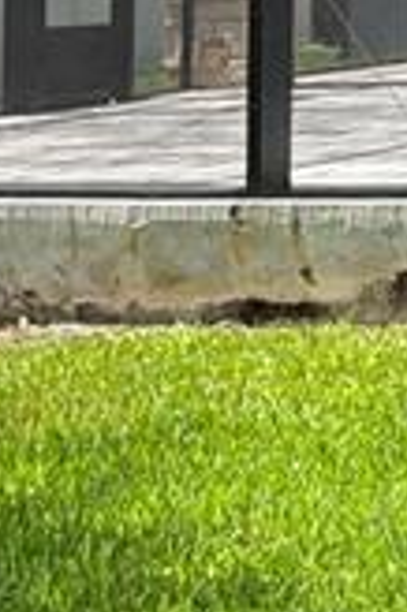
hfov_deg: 7.5
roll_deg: +1.2
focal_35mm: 156
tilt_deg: +3.8
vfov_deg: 12.7
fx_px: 2651
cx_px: 1314
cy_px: -213
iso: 80
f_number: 1.78
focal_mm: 6.76
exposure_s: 1/2801
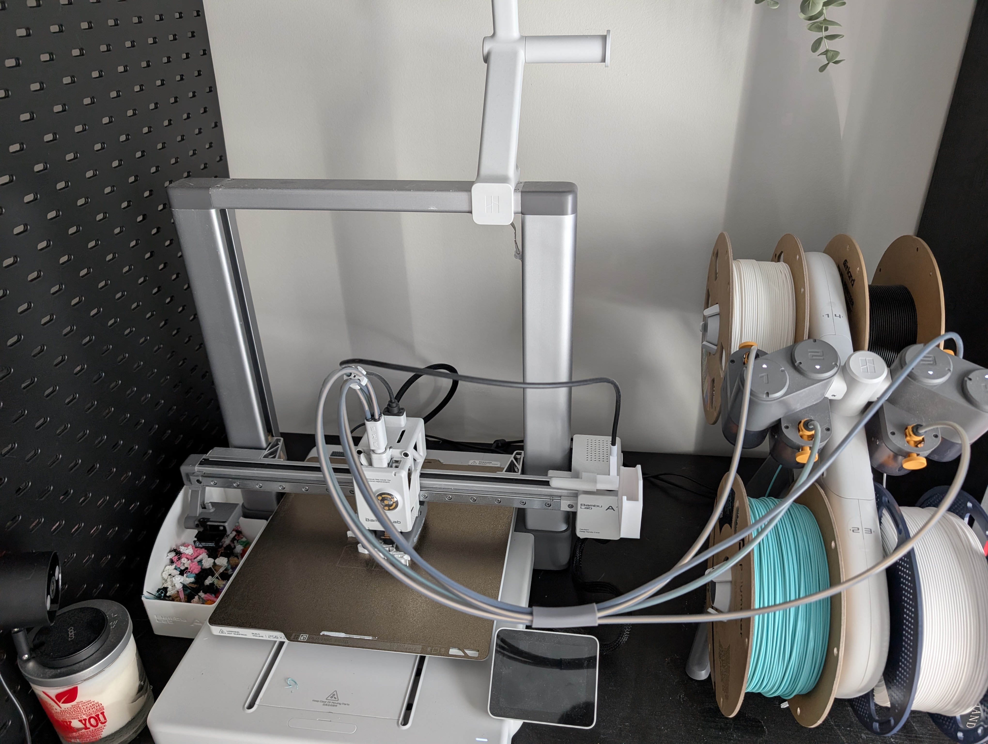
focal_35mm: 24
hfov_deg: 71.5
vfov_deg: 56.9
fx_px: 686
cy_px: 372
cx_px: 494
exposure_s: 1/32.9
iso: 184
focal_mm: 6.9
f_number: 1.68
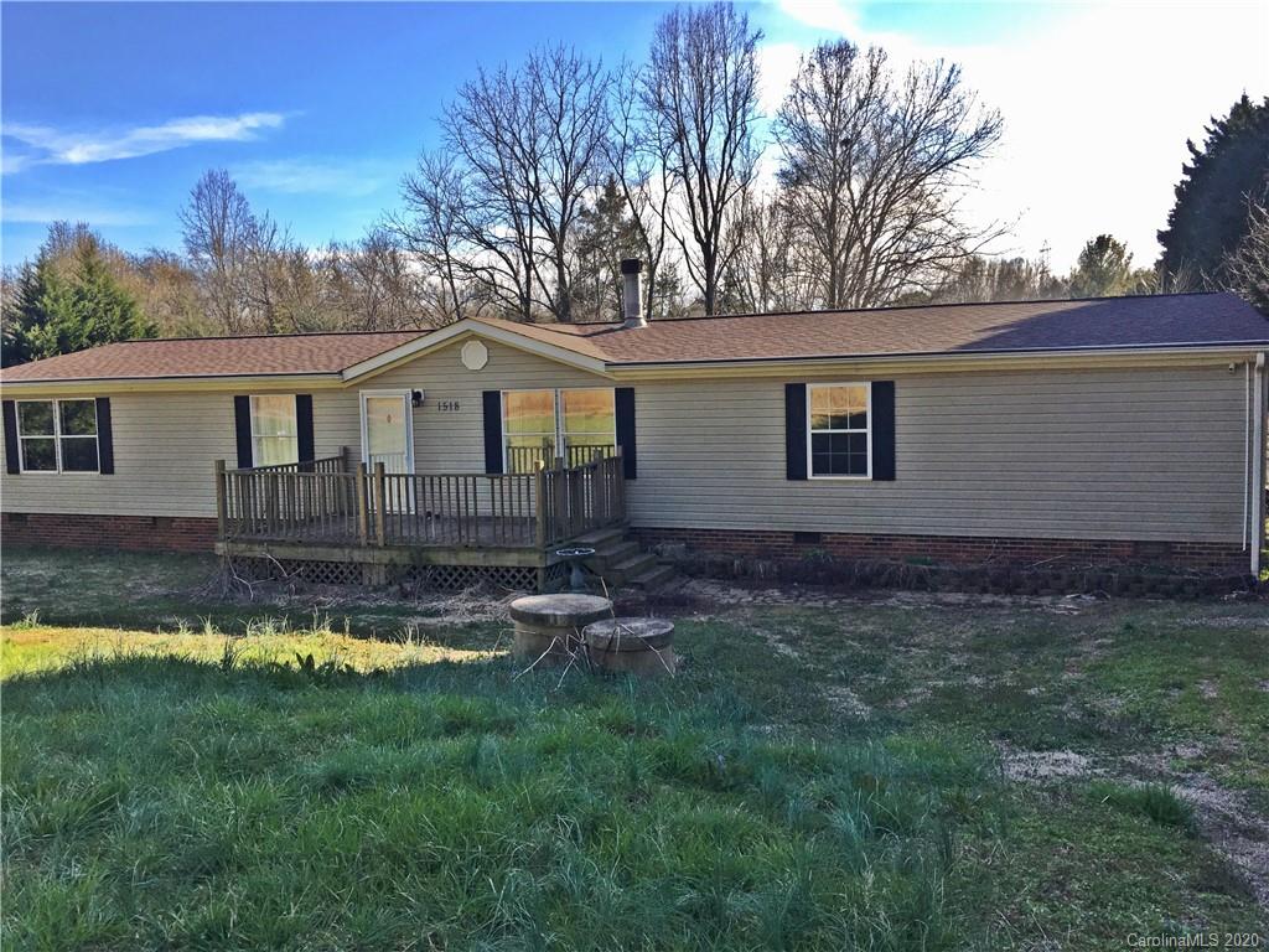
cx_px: 634
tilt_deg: -4.8
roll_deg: +1.4
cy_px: 476
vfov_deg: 48.2
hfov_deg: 61.7
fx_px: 1063
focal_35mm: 29
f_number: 2.2
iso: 32
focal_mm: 4.15
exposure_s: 1/927
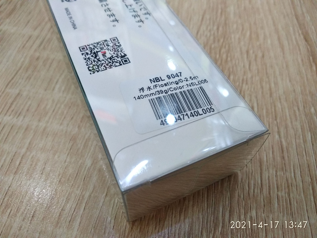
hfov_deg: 67.3
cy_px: 119
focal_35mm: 26
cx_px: 158
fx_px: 238
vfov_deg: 53.1
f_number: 2.2
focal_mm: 3.81
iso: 640
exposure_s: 1/25
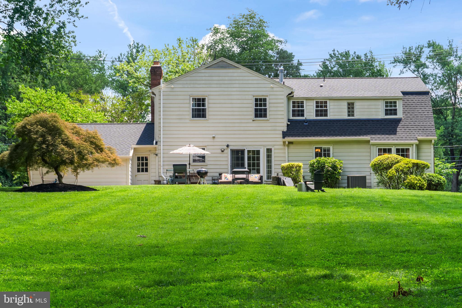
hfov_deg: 28.6
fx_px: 905
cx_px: 231
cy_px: 154
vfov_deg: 19.3
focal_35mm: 70
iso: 100
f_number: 8
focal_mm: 47
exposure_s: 1/100
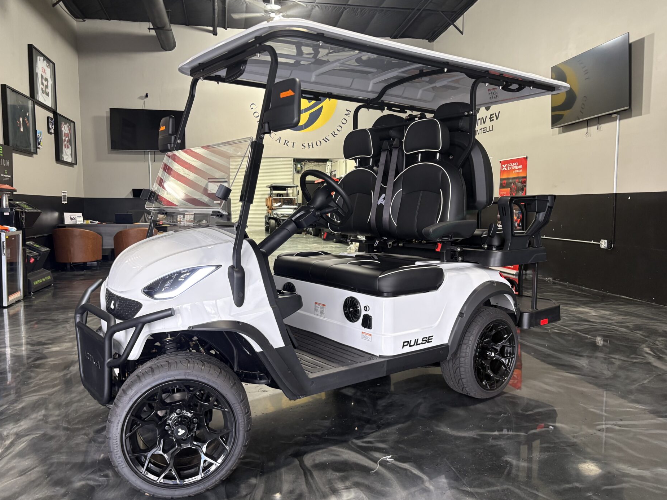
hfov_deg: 65.3
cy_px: 250
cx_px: 321
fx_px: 520
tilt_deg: -4.9
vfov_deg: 51.4
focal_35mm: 27
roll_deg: +0.6
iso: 160
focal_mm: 5.96
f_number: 1.6
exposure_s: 1/60
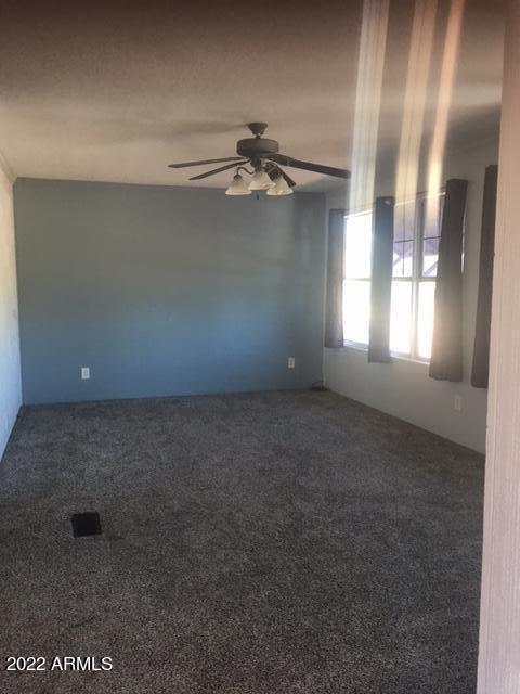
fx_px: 581
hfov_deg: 48.2
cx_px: 260
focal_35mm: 29
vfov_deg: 61.7
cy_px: 347
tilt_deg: -7.1
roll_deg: -1.0
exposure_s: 1/30
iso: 40
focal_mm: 4.15
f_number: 2.2
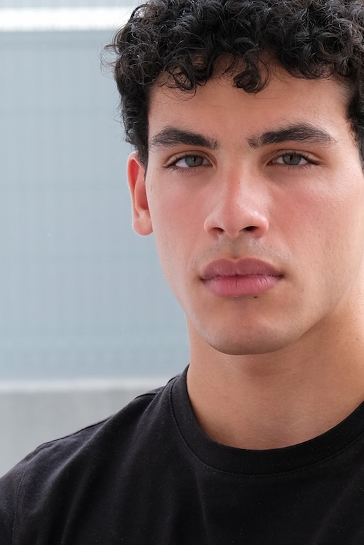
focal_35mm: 200
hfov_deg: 6.9
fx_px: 3032
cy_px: 601
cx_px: 204
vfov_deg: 10.2
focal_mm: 40.7
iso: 320
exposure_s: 1/125
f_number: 4
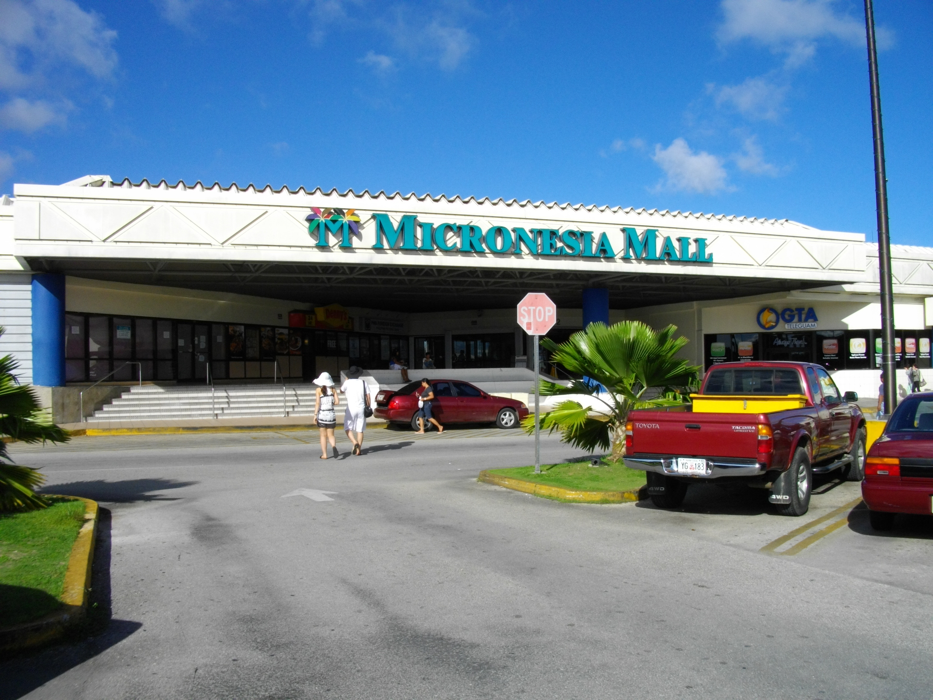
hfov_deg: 56.8
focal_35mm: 32
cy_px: 350
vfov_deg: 44.2
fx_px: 862
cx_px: 466
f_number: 5.5
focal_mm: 5.7
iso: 100
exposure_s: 1/500
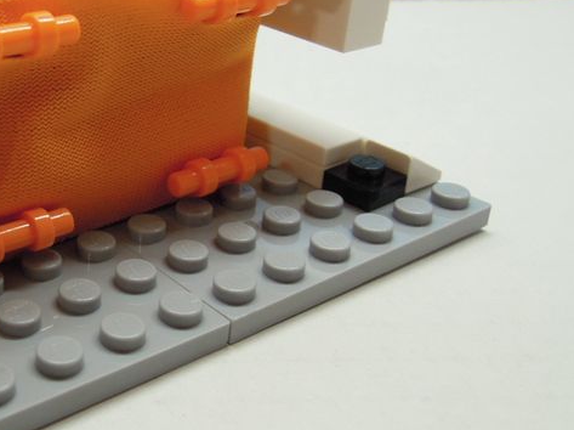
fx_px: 862
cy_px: 149
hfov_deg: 34.2
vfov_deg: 27.9
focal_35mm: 52
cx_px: 24
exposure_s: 1/60
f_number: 2.2
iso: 200
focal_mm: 4.3
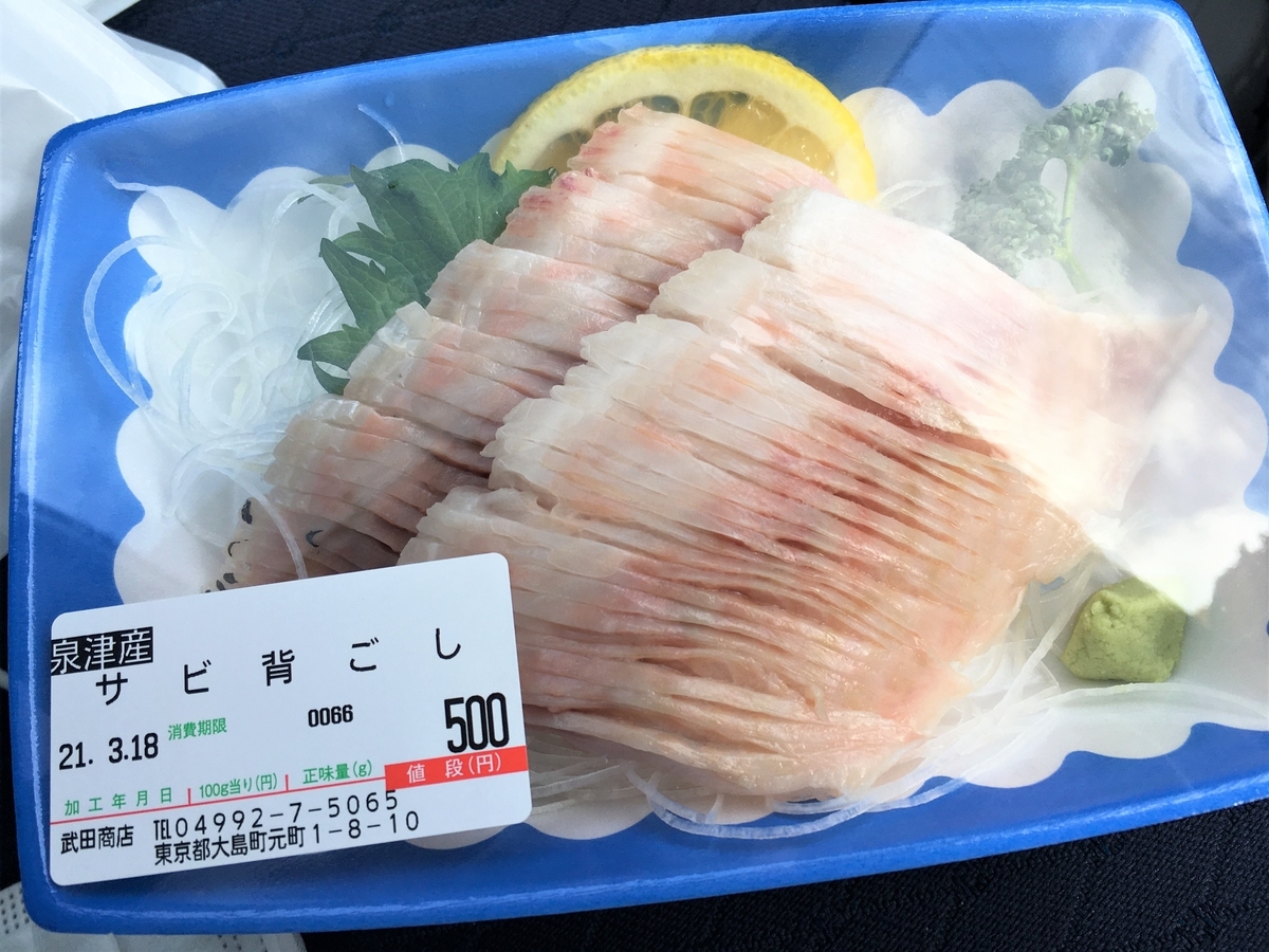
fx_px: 1063
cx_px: 634
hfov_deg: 61.7
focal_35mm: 29
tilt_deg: -66.5
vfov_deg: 48.2
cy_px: 476
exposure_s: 1/275
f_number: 2.2
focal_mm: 4.15
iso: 25
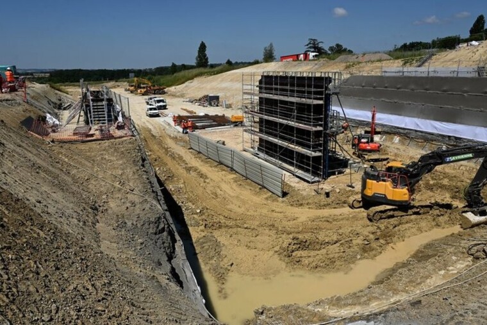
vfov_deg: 53.2
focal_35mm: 24
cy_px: 162
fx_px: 325
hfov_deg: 73.7
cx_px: 244
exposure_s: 1/1600
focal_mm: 24
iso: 200
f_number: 7.1
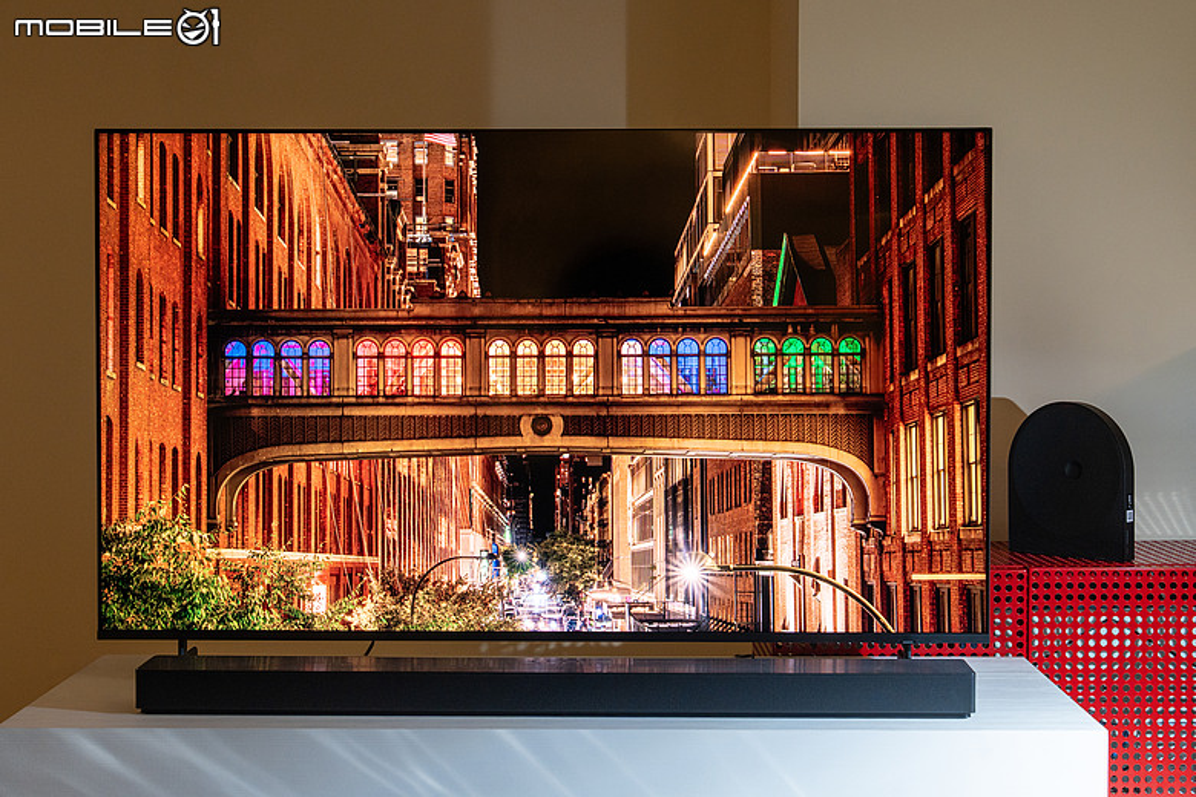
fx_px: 1993
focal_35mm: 60
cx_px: 598
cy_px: 398
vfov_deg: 22.6
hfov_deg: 33.4
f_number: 5.6
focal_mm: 60
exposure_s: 1/125
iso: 1000
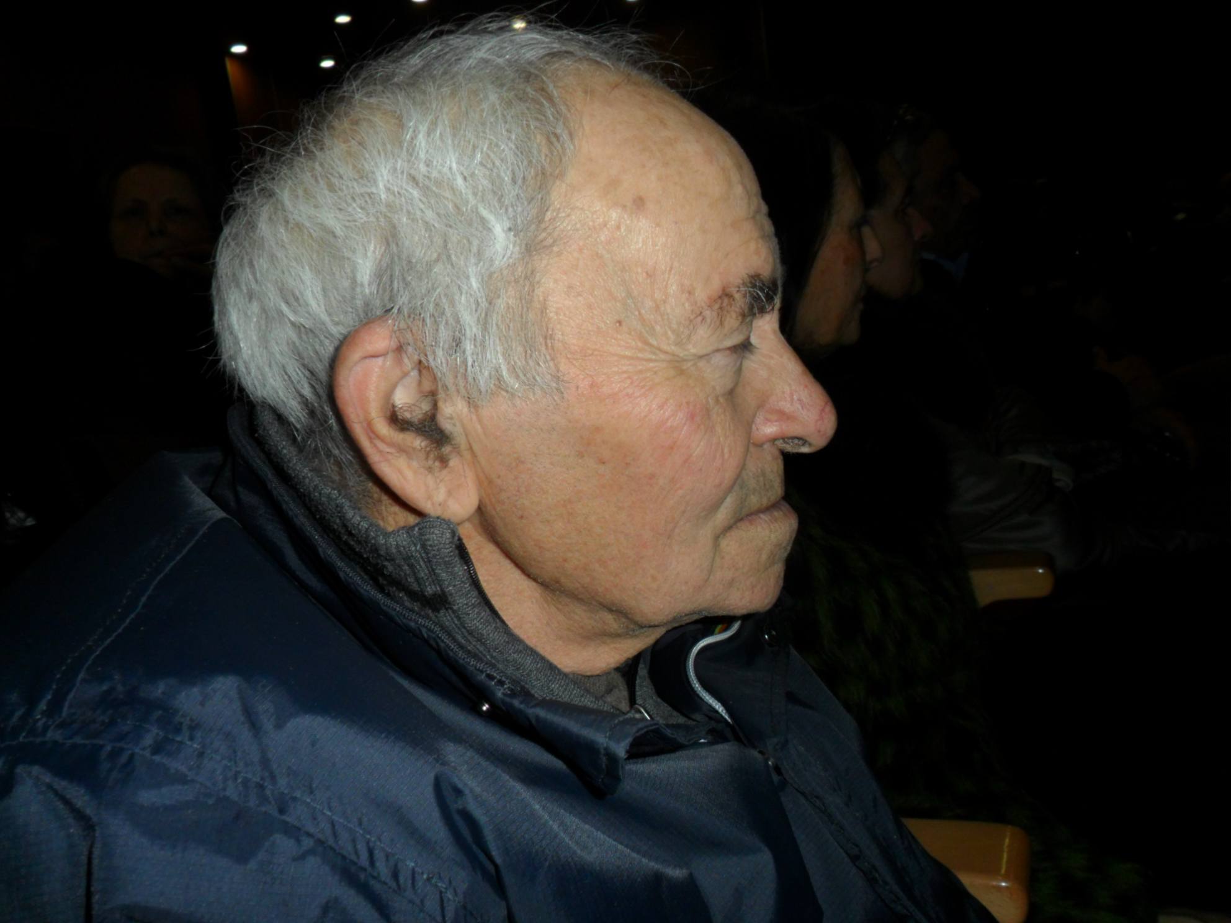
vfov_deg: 51.4
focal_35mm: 27
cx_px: 616
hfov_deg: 65.3
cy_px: 462
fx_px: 960
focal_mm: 4.9
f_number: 8.9
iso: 80
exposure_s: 1/45
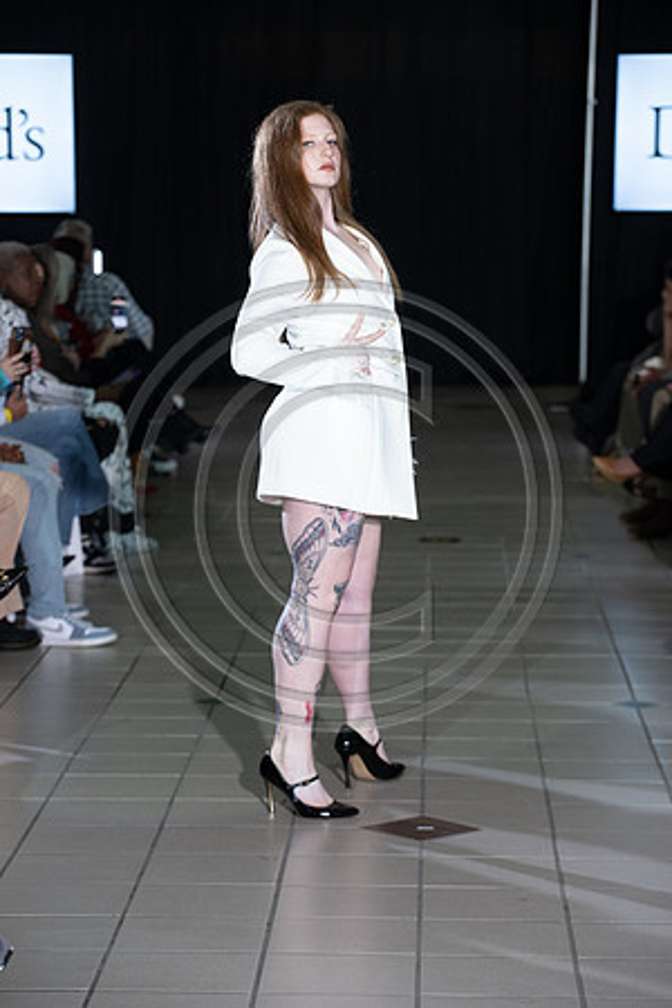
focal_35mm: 112
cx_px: 336
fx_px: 3136
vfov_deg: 18.3
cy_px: 504
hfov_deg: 12.2
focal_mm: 112
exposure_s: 1/160
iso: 1250
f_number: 5
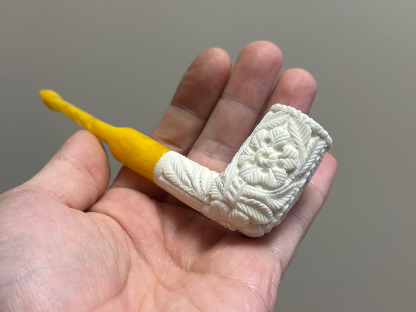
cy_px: 156
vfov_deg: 30.3
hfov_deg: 39.7
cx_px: 208
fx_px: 577
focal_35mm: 48
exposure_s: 1/100
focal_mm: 6.86
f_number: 1.78
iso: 64
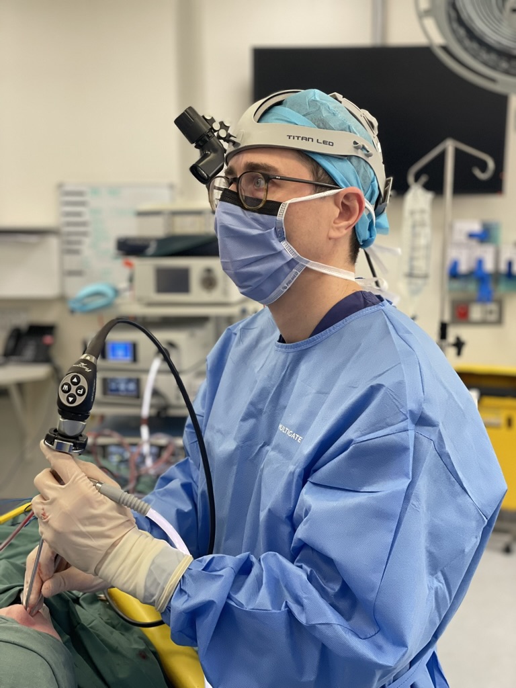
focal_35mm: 52
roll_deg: -0.1
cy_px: 344
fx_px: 1034
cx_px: 258
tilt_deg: -6.1
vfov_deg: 36.8
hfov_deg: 28.0
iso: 160
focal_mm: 6
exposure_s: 1/100
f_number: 2
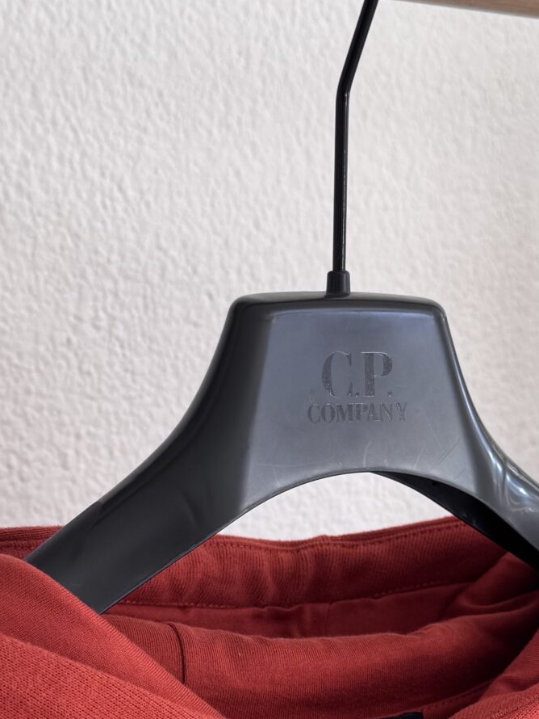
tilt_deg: -7.4
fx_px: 1432
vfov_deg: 27.5
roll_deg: +1.8
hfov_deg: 21.3
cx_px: 278
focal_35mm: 69
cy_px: 584
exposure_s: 1/121
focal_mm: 6.76
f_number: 1.78
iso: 100
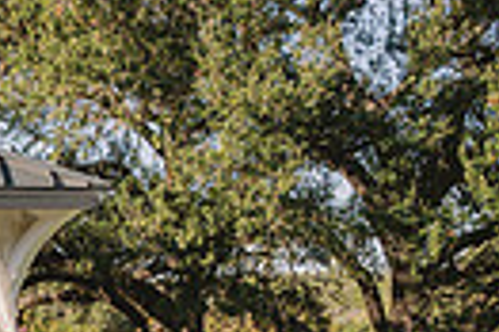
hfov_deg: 17.0
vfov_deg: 11.7
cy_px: 439
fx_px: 1564
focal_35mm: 113
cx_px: -168
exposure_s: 1/400
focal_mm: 25.5
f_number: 5
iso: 100
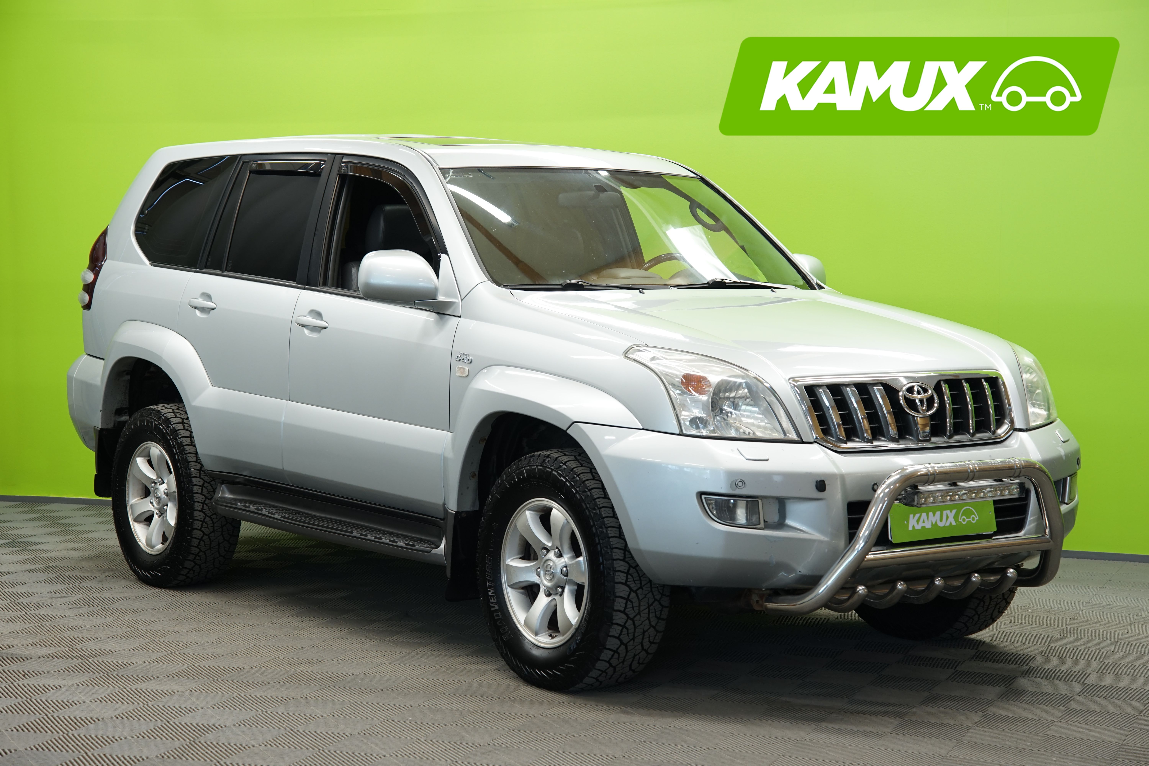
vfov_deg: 19.7
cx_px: 574
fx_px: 2202
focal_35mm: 69
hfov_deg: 29.2
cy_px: 383
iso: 500
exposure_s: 1/15
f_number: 5.6
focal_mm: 69
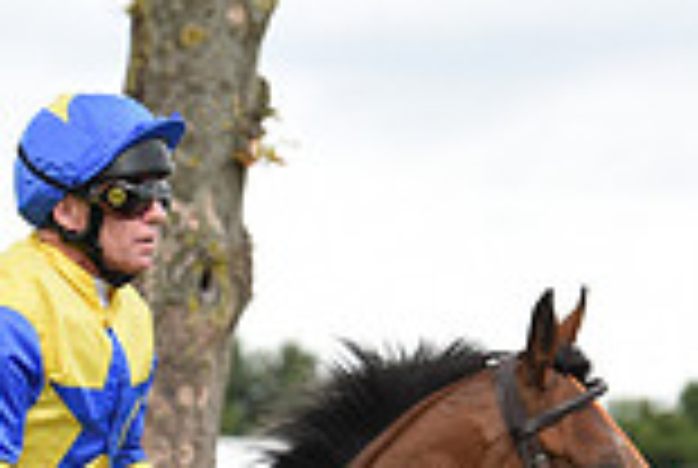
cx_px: 189
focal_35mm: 433
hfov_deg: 4.8
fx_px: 8411
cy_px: 857
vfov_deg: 3.2
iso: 800
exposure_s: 1/2500
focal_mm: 116
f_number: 4.5
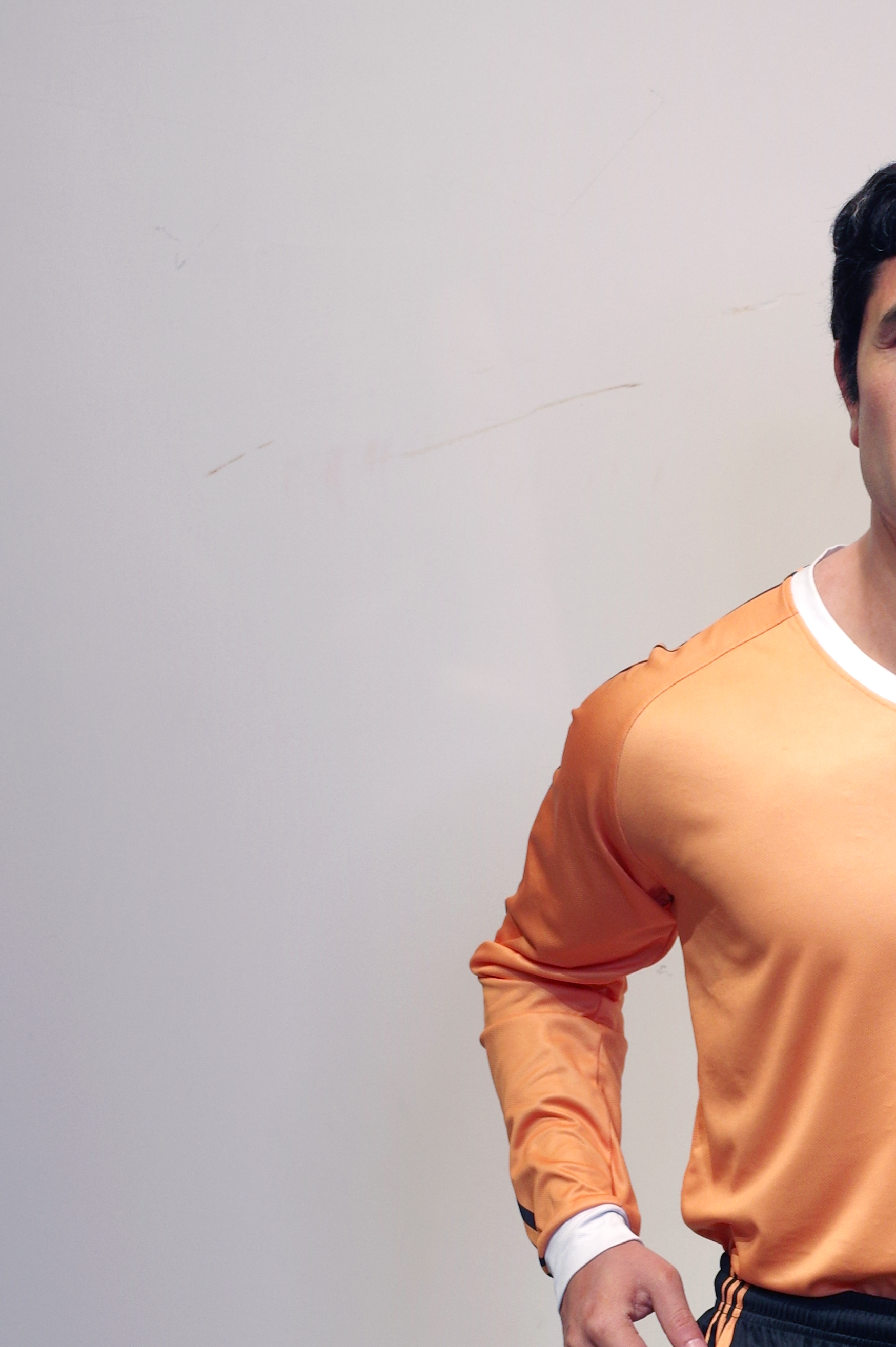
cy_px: 1374
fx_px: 4451
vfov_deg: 16.8
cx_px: 948
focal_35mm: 119
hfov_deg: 11.4
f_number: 5
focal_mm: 35
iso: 320
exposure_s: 1/80
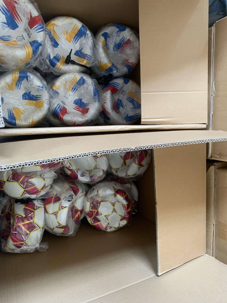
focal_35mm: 26
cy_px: 152
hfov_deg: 53.1
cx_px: 114
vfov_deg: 67.3
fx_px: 227
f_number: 1.8
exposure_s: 1/60
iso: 200
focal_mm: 4.25
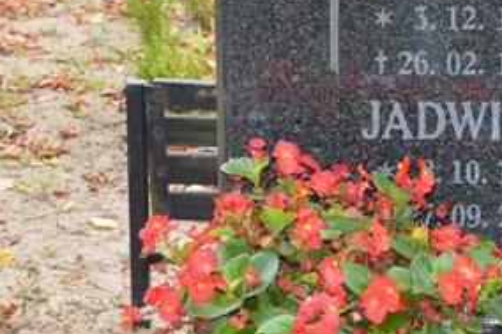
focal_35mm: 152
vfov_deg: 9.0
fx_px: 2120
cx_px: 453
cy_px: 97
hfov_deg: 13.4
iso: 400
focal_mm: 45
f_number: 4.8
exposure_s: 1/100
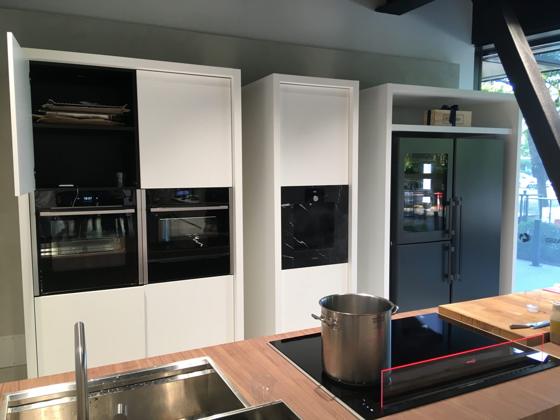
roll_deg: -1.0
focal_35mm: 29
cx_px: 280
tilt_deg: -6.0
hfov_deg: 61.7
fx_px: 469
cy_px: 210
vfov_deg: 48.2
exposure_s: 1/33
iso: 32
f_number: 2.2
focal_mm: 4.15
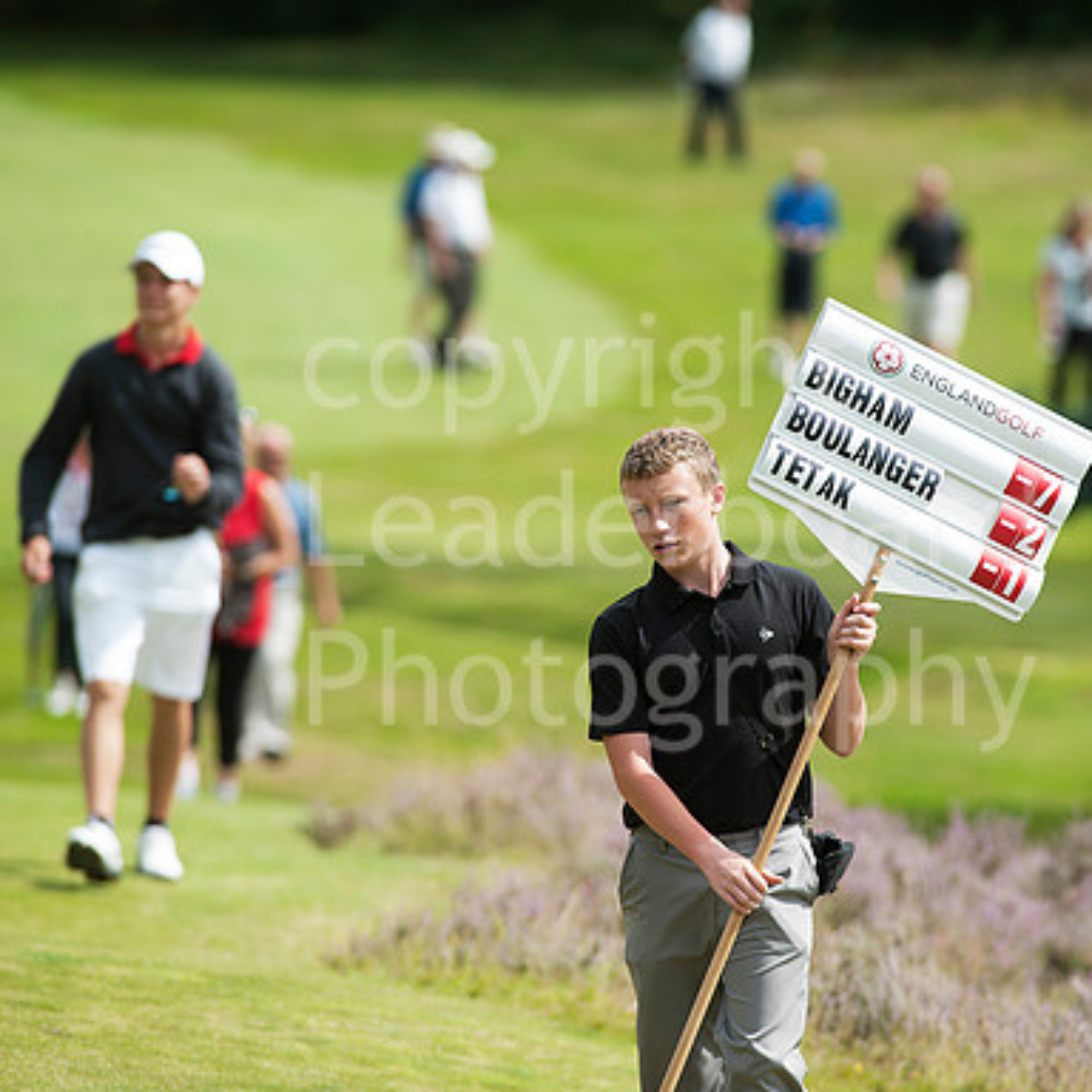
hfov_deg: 4.6
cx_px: 677
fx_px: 13741
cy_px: 546
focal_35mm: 385
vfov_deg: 4.6
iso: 400
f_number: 5.6
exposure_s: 1/3200
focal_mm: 300
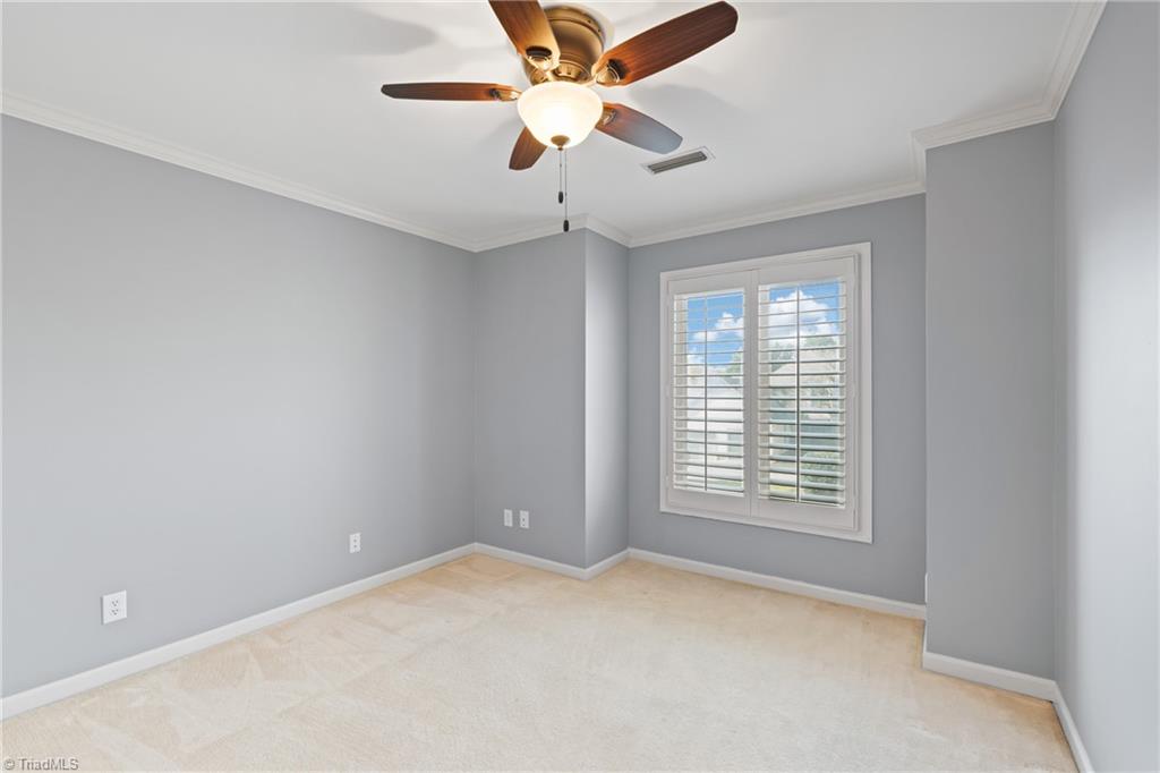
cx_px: 580
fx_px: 531
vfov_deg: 72.0
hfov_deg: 95.0
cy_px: 386
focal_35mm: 16
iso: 400
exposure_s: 1/1.67
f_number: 8
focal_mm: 16.5
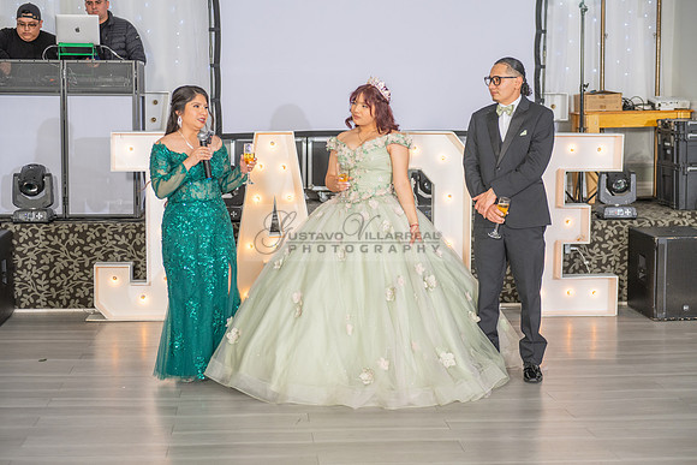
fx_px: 1201
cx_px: 348
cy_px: 232
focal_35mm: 62
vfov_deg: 21.9
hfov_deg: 32.4
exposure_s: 1/160
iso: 500
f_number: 3.5
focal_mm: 62
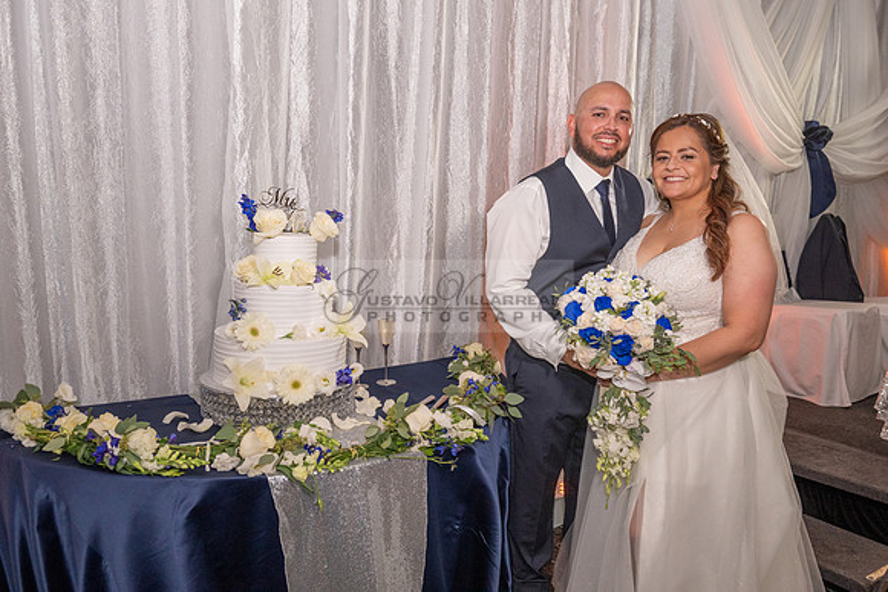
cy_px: 296
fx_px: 715
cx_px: 444
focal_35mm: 29
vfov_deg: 45.0
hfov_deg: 63.6
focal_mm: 29
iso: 1600
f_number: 4.5
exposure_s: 1/200
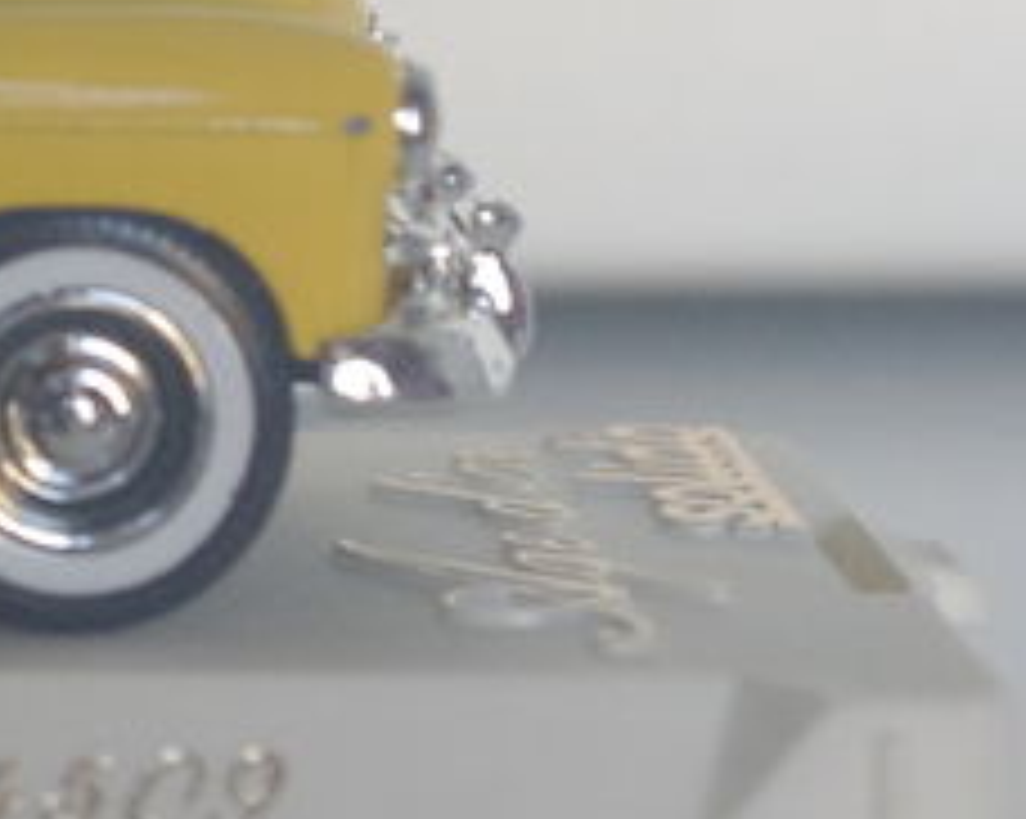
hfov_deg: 7.2
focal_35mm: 263
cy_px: -18
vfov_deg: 5.9
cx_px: -680
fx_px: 7979
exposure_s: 1/160
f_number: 7.1
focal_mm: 42.5
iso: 2000
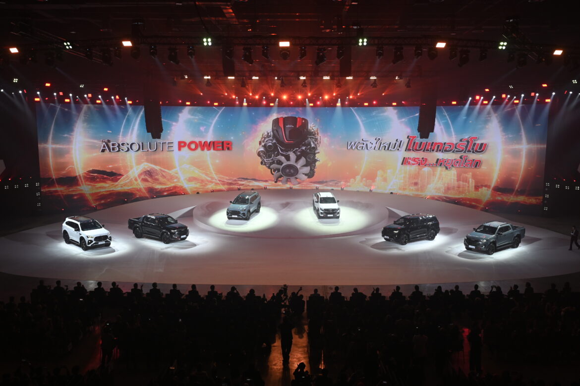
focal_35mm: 31
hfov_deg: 60.3
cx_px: 290
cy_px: 193
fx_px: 499
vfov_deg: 42.3
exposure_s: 1/160
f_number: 6.3
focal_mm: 31
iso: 640
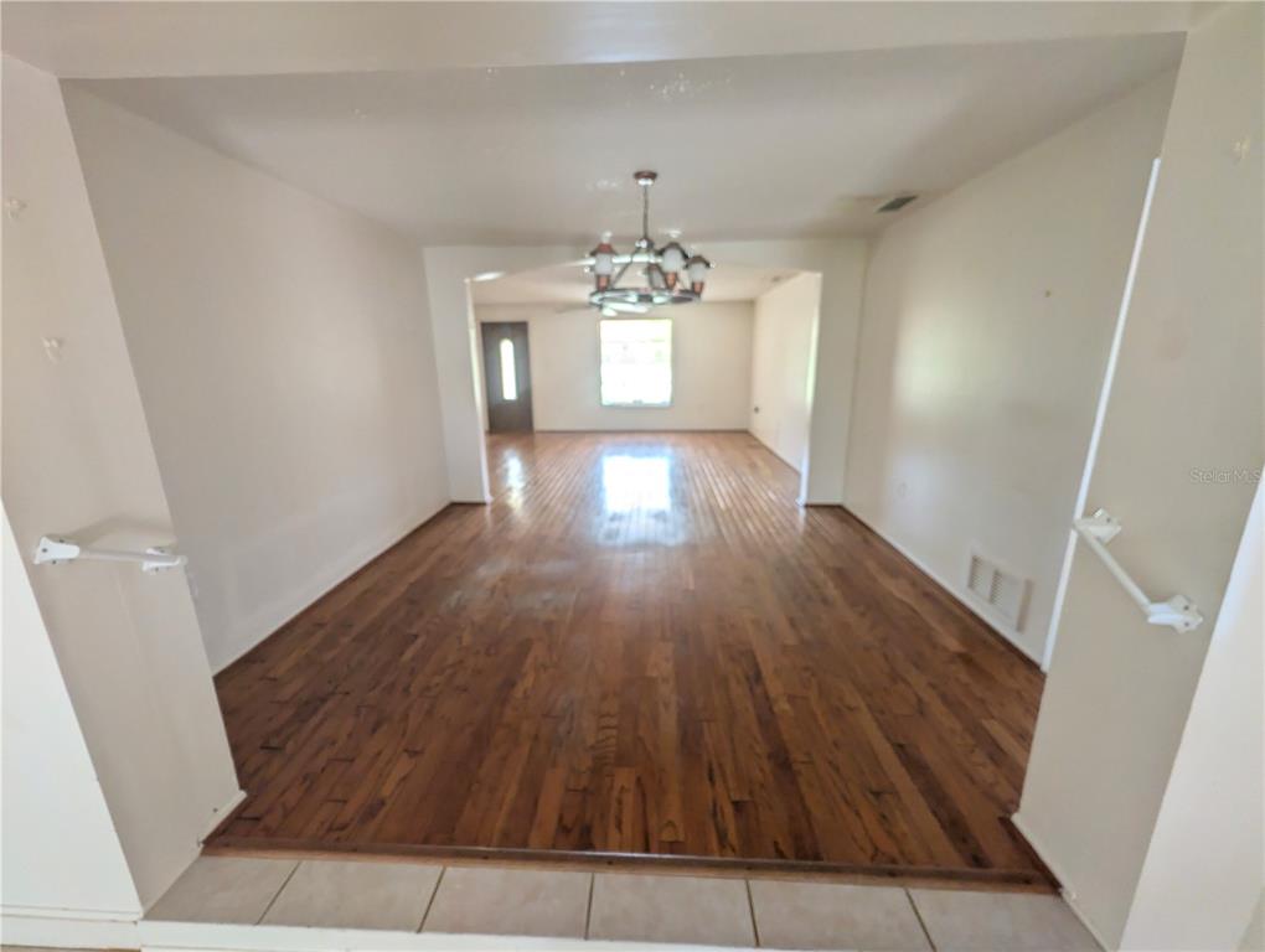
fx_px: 439
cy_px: 476
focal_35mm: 12
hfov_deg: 110.5
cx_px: 632
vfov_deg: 94.6
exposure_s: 1/47.9
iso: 127
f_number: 1.7
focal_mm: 2.02
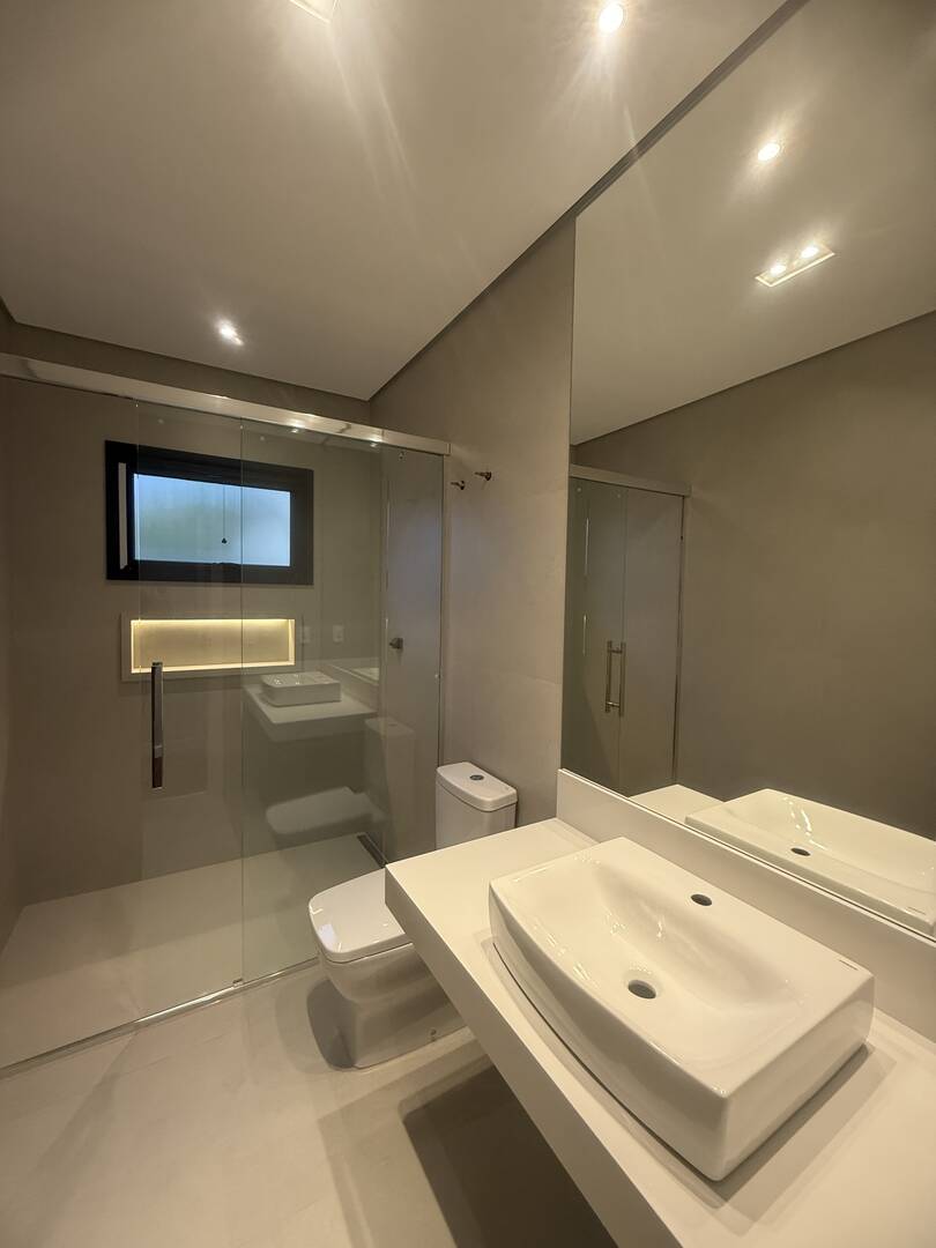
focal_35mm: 14
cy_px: 624
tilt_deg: -4.7
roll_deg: -1.8
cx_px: 468
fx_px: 505
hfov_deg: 85.7
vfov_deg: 102.1
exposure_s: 1/120
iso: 320
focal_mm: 2.22
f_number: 2.2
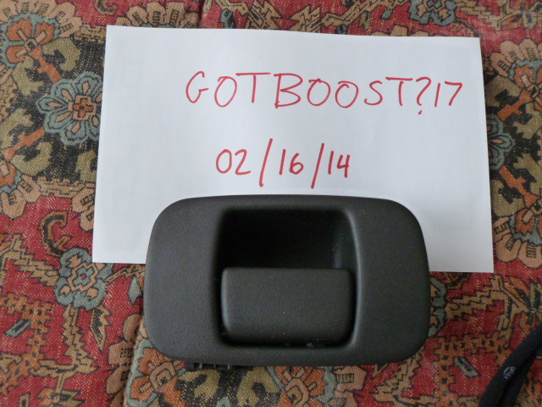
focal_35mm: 28
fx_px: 438
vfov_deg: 49.7
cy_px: 204
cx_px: 271
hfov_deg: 63.4
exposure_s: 1/20
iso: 400
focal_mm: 5
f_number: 3.5
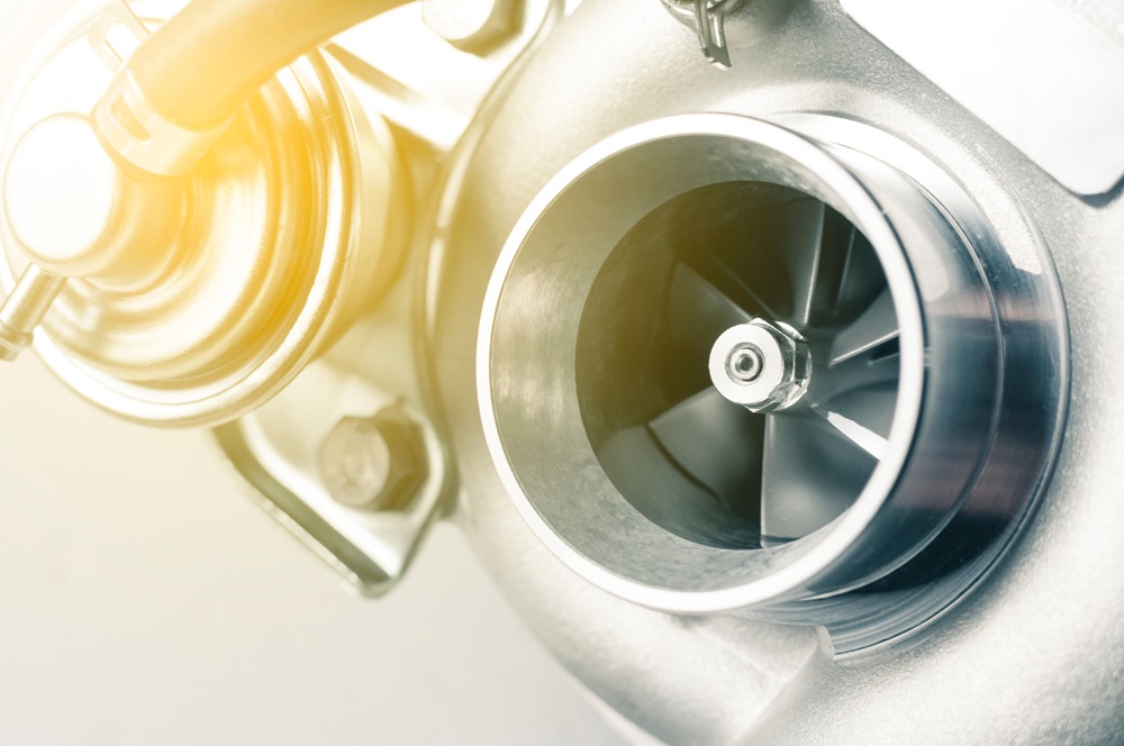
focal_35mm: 52
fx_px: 1637
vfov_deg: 25.7
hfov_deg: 37.9
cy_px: 373
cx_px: 562
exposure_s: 1/100
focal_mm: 35
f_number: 5
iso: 320
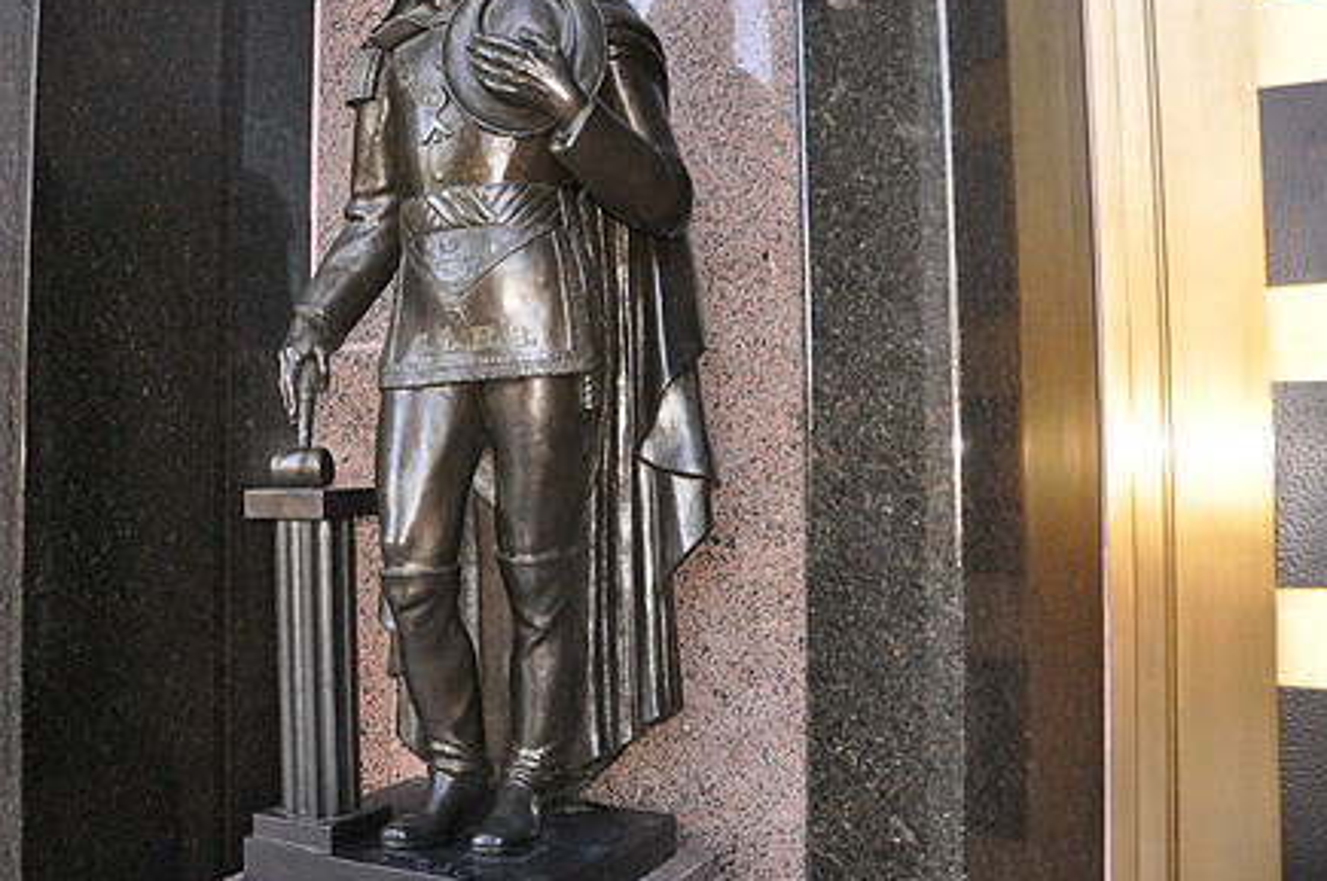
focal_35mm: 36
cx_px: 488
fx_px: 1325
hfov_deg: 52.5
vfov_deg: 36.7
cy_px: 376
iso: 800
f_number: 3.5
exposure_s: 1/60
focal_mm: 18
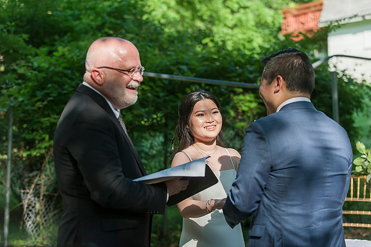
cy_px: 124
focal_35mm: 82
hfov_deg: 24.8
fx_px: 845
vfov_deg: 16.6
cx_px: 186
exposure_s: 1/2500
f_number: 3.5
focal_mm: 82
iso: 800
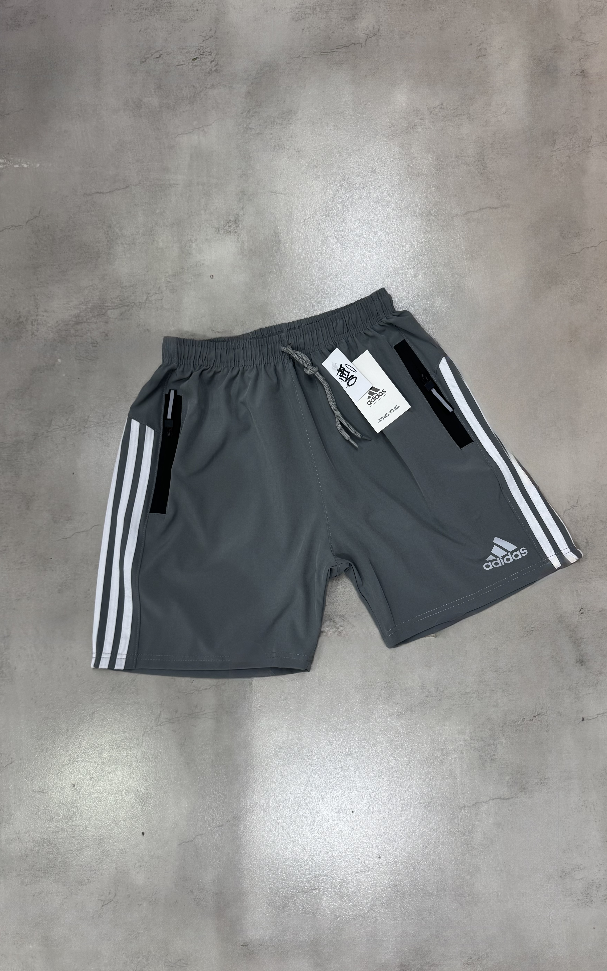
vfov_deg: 70.4
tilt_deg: -84.3
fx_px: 688
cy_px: 488
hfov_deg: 47.6
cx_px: 326
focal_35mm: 26
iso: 125
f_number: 1.78
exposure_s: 1/100
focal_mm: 6.76
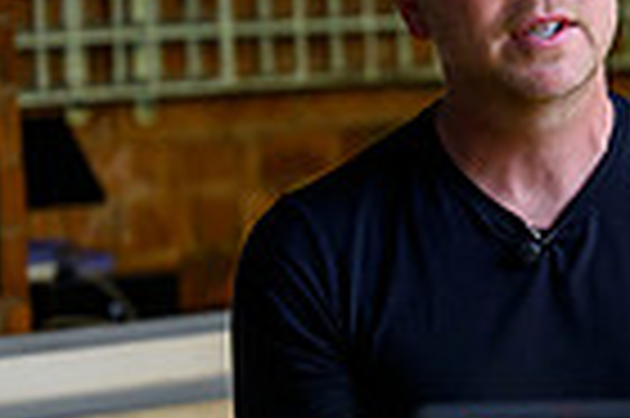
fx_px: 5593
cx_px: 1112
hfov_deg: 6.3
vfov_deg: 4.3
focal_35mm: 320
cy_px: 196
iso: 1000
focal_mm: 77
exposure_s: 1/320
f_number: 2.8
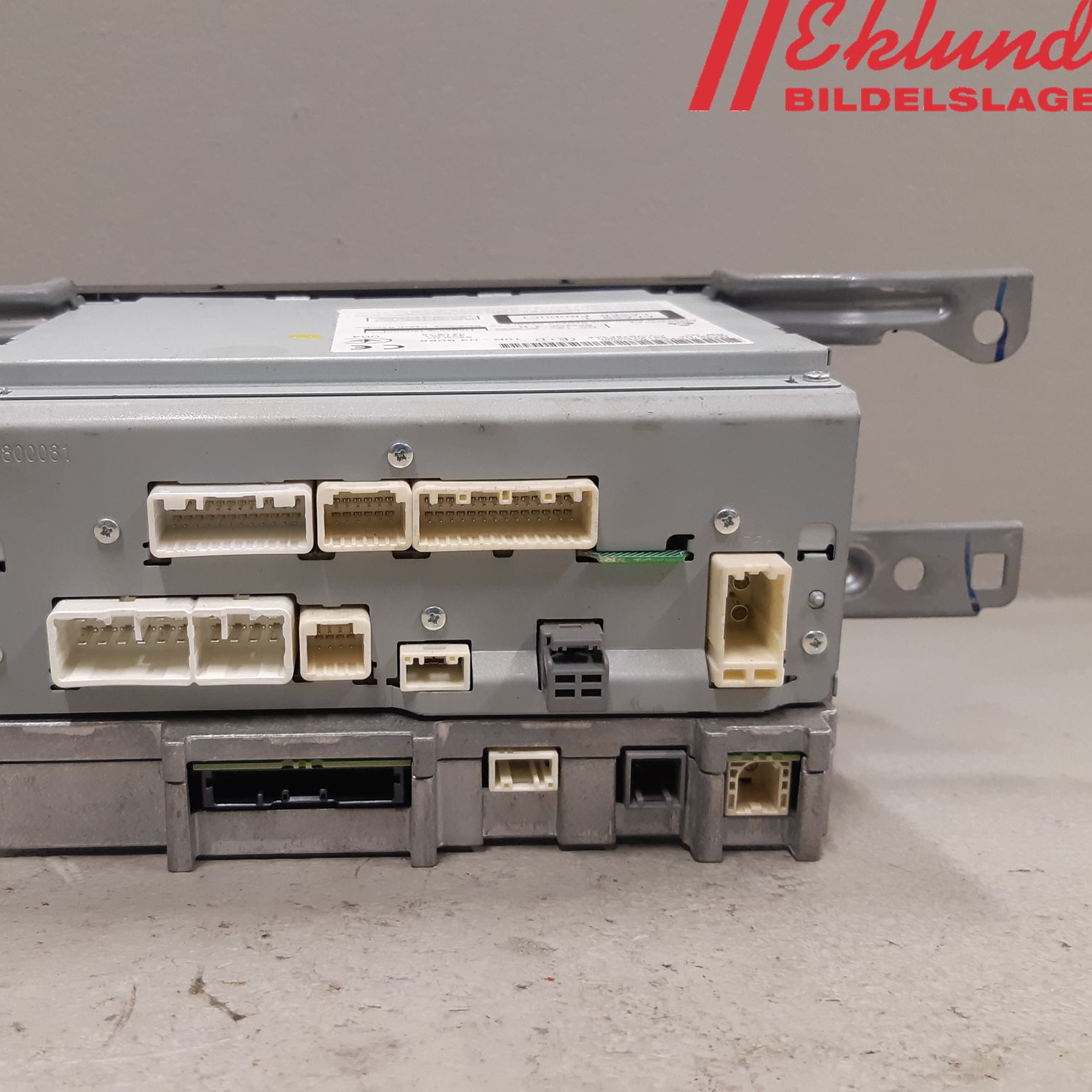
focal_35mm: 31
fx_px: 1106
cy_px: 542
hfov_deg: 51.8
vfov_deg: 52.5
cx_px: 393
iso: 125
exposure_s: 1/50
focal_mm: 3.93
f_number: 1.7
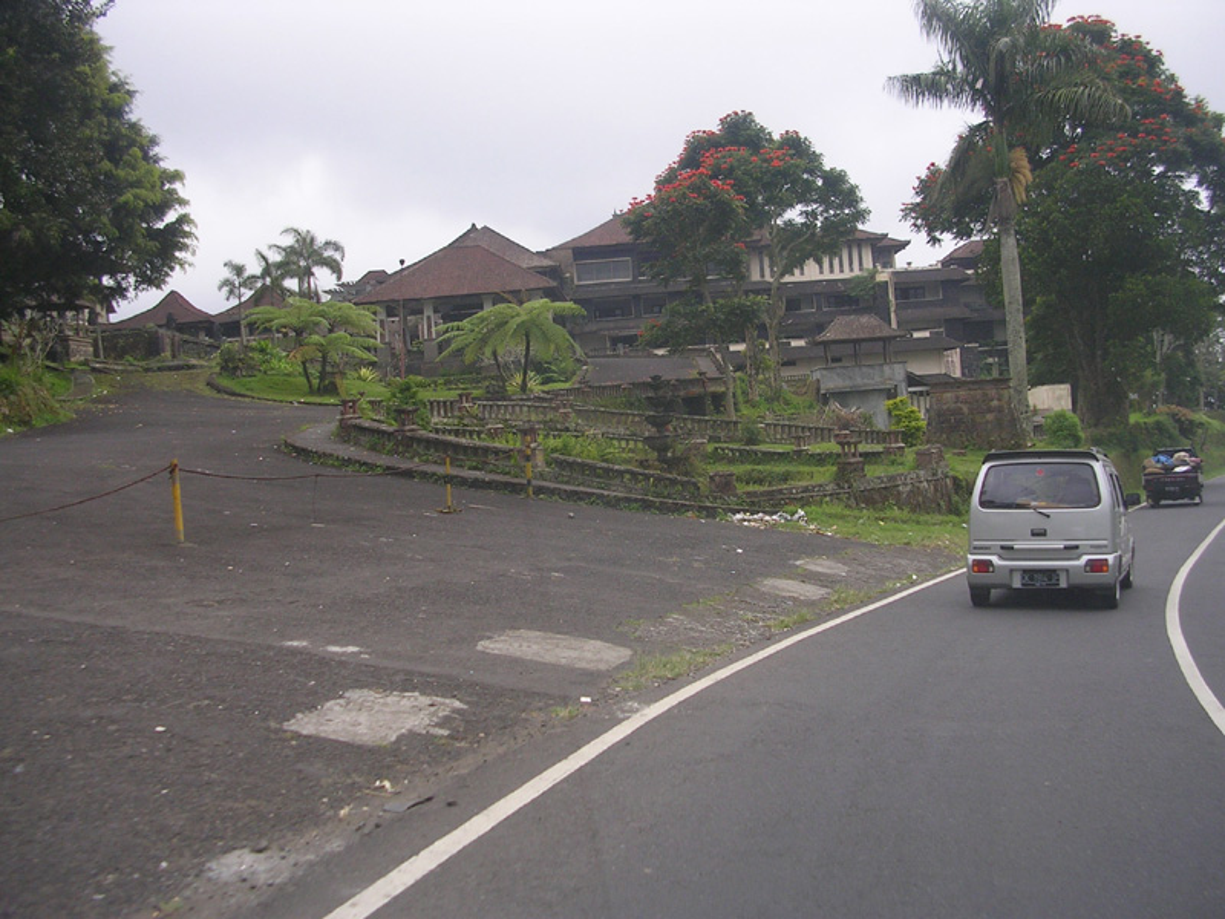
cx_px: 612
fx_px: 1345
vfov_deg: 37.7
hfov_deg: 49.0
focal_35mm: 38
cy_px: 460
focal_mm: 5.8
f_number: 2.8
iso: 50
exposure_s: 1/282
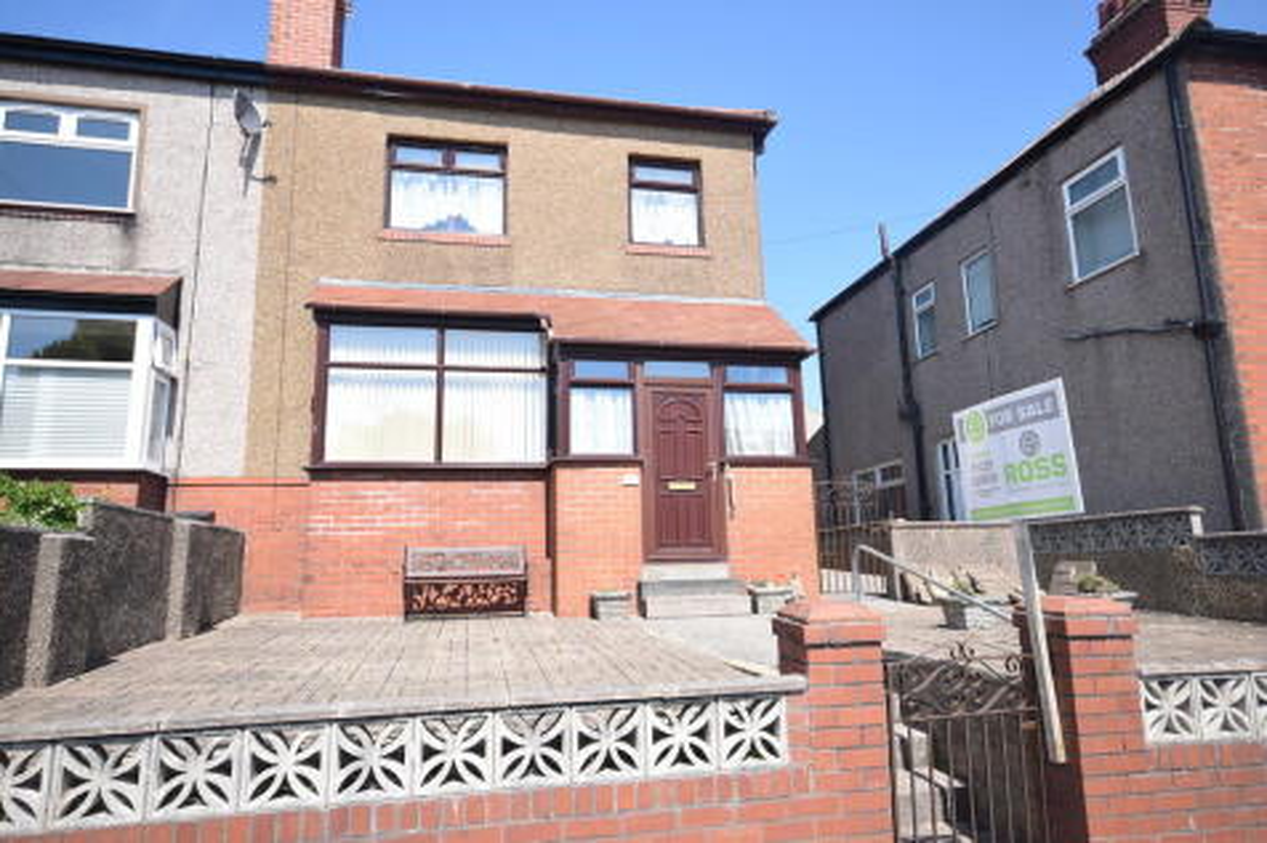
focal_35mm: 22
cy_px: 422
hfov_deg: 77.3
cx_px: 634
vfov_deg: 56.1
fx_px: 792
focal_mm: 15
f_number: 9
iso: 200
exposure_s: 1/320
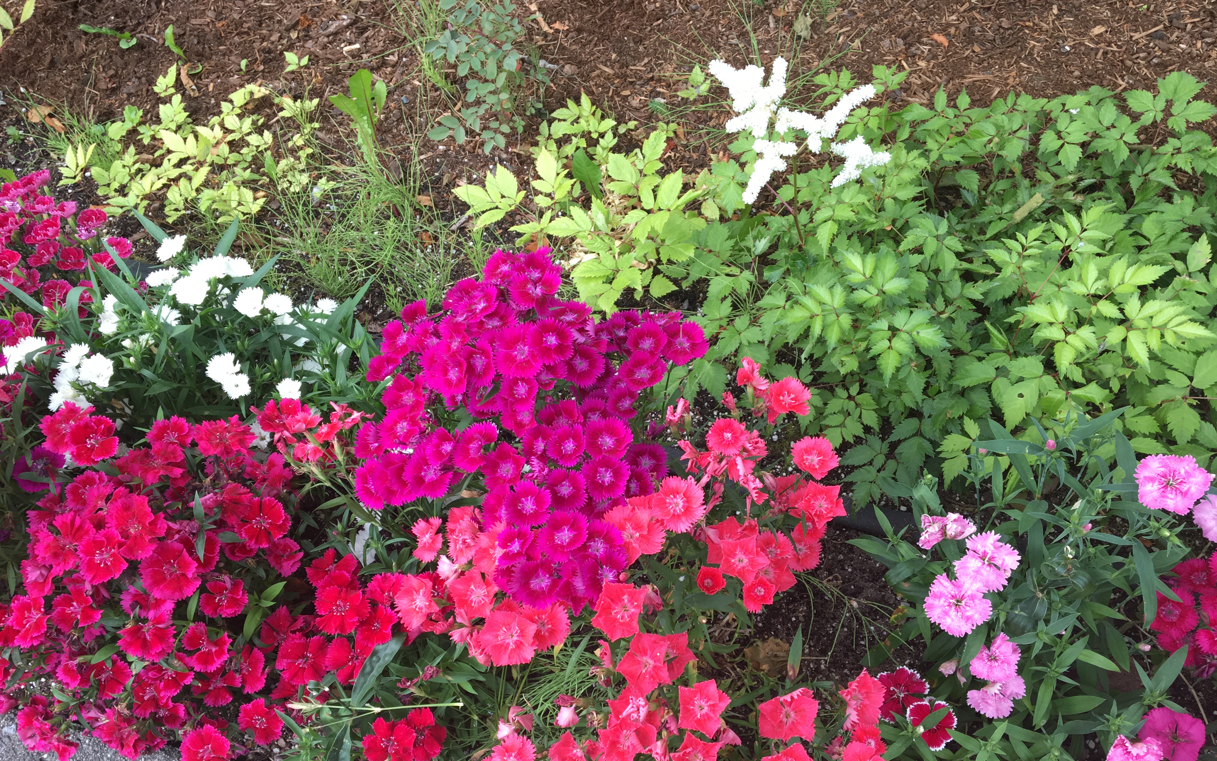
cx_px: 613
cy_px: 453
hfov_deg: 61.2
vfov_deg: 40.4
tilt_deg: -59.4
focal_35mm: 31
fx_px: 1028
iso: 32
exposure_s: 1/120
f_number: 2.2
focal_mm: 4.15
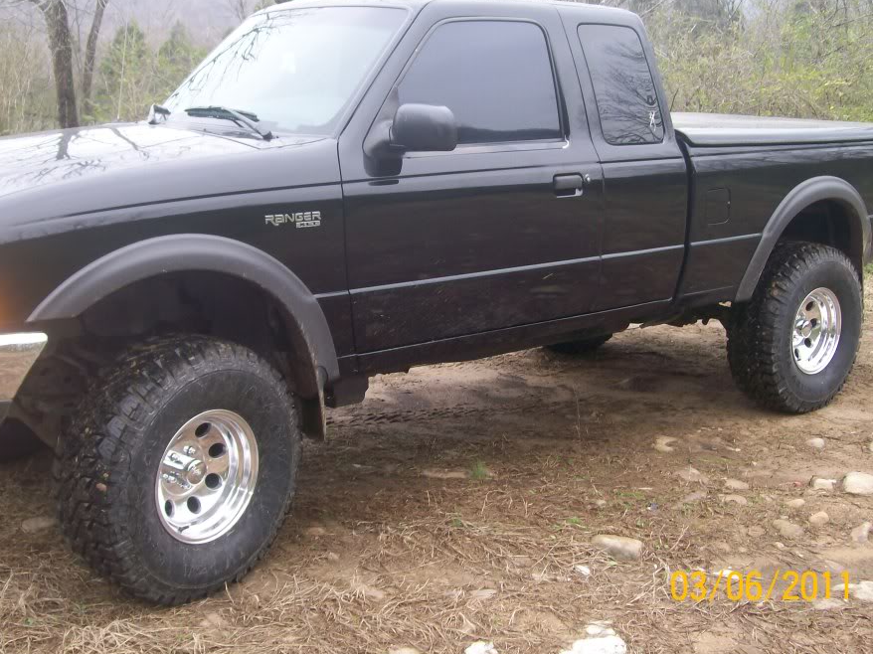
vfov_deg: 34.3
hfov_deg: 44.8
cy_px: 296
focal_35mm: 42
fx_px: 1059
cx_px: 398
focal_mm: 6
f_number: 2.7
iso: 80
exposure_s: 1/64
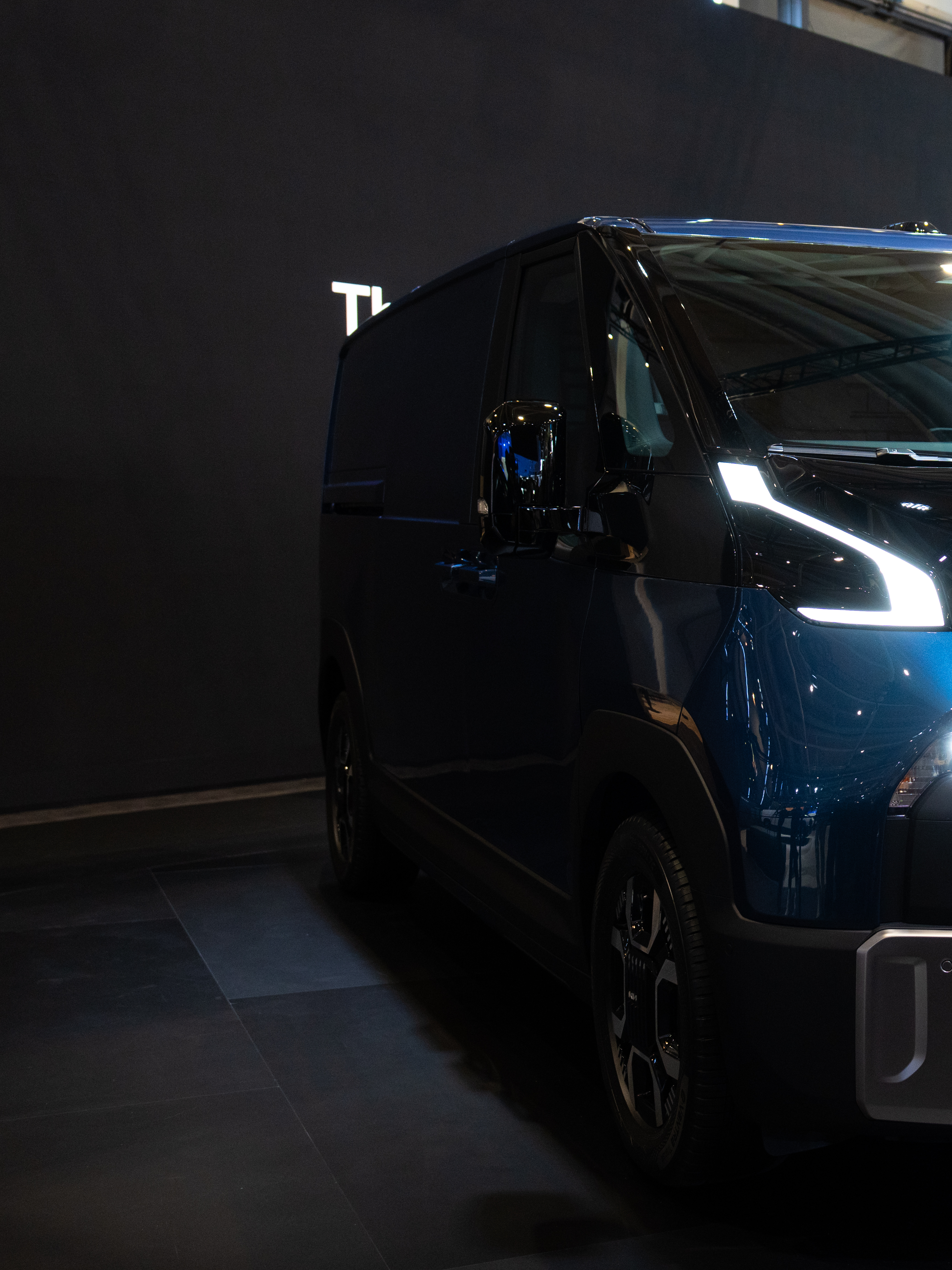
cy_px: 648
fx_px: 1980
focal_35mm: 54
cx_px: 1081
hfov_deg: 24.9
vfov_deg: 35.5
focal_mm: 30
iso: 800
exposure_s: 1/125
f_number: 3.5
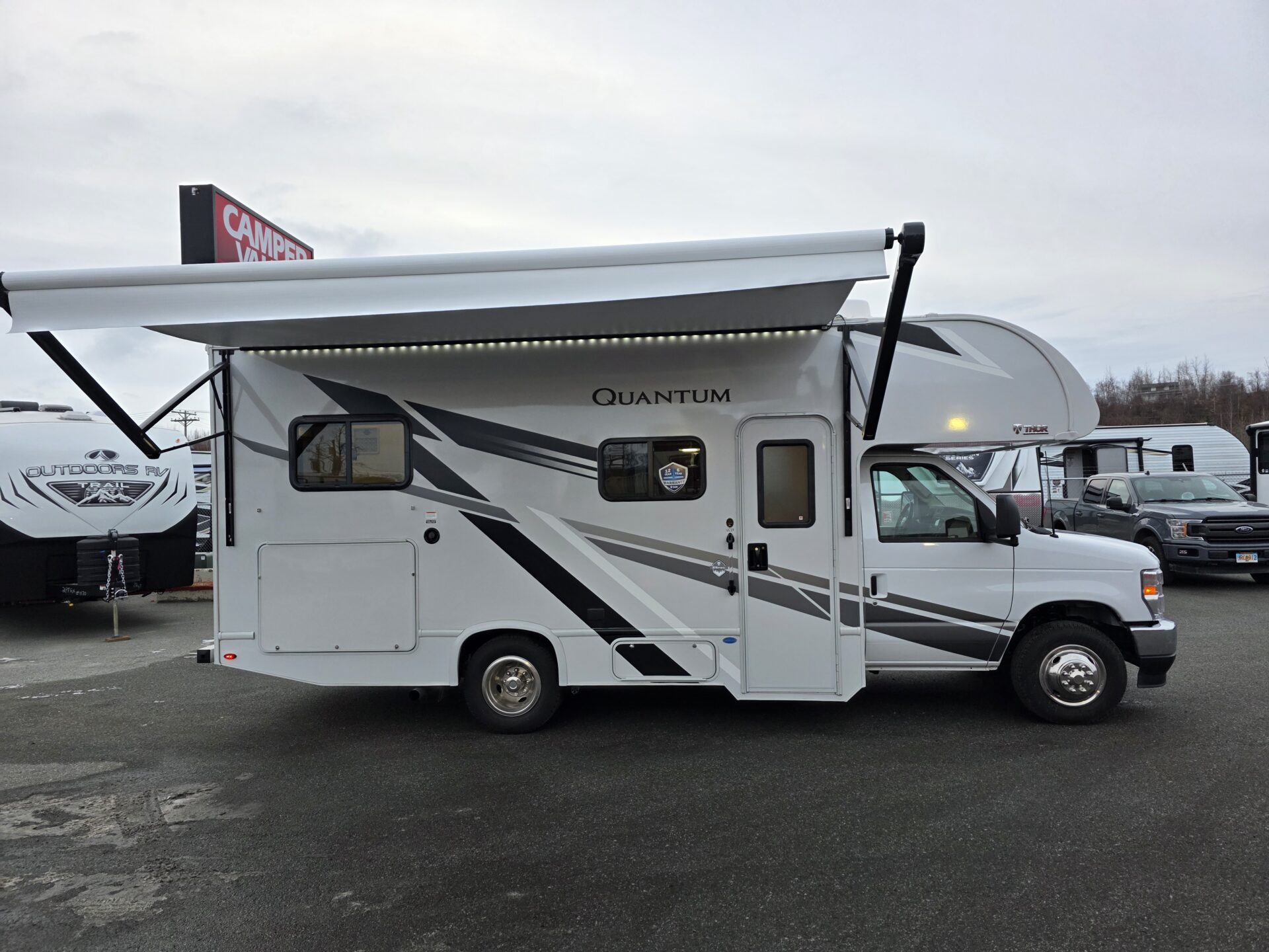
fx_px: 843
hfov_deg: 73.9
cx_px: 634
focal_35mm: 23
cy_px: 476
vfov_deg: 58.9
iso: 50
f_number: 1.7
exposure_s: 1/359
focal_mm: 6.3
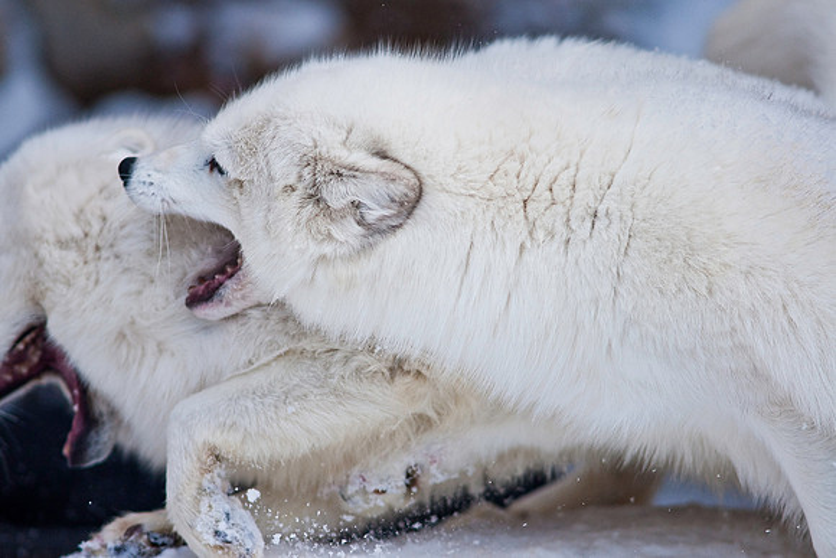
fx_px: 10452
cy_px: 279
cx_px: 418
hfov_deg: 4.6
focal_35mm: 450
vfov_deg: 3.1
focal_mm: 300
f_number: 3.2
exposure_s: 1/3200
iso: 400
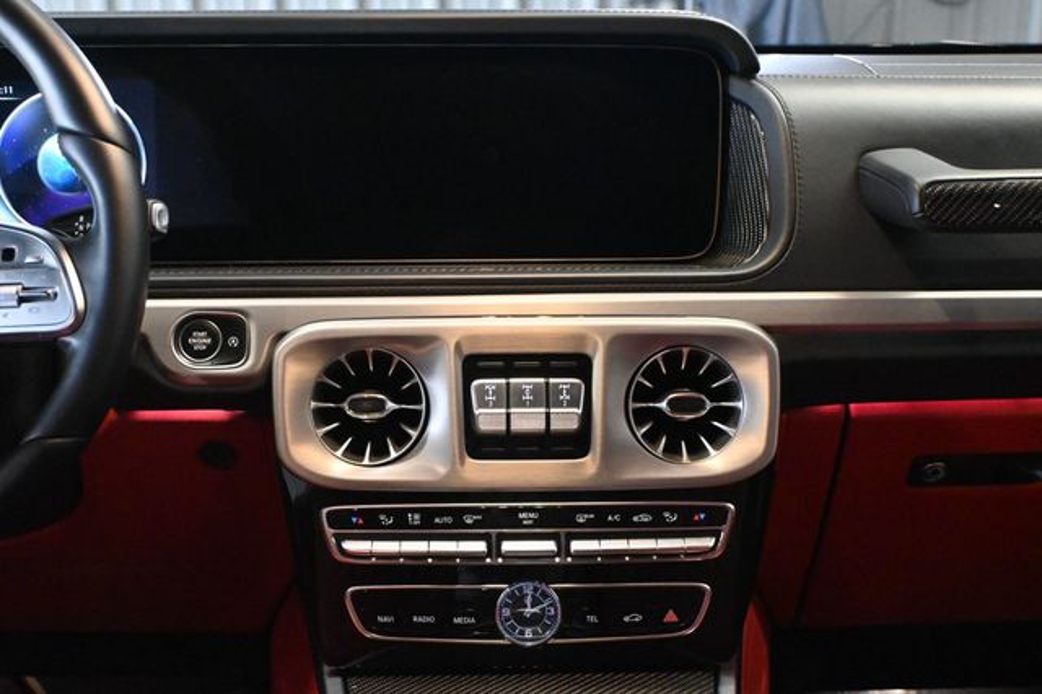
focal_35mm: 49
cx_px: 521
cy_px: 347
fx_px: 1410
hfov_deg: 40.6
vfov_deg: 27.6
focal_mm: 32.5
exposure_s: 1/60
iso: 9000
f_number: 5
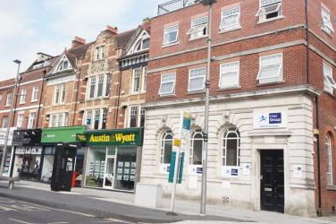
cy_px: 86
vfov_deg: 34.8
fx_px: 354
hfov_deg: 50.7
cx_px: 153
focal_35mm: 38
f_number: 9
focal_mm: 20
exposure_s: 1/100
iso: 100
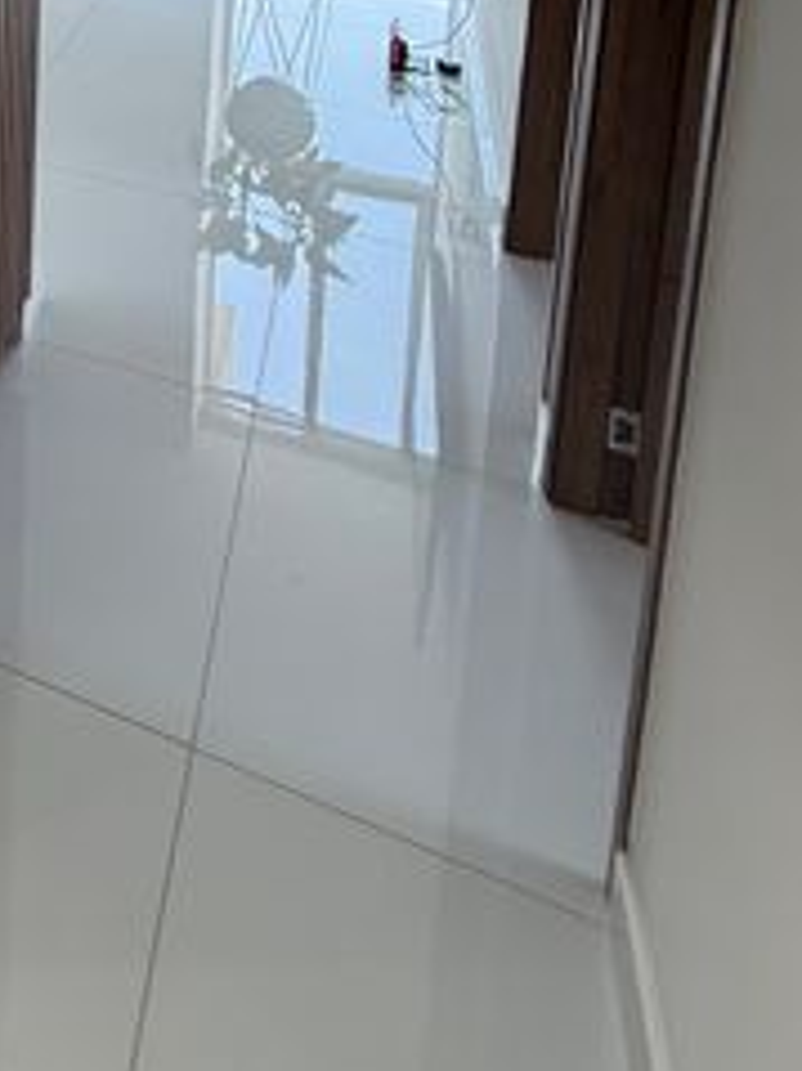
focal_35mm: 39
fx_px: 1206
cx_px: -260
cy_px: -208
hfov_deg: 29.2
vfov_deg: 36.9
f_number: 2.2
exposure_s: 1/120
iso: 100
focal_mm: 2.22
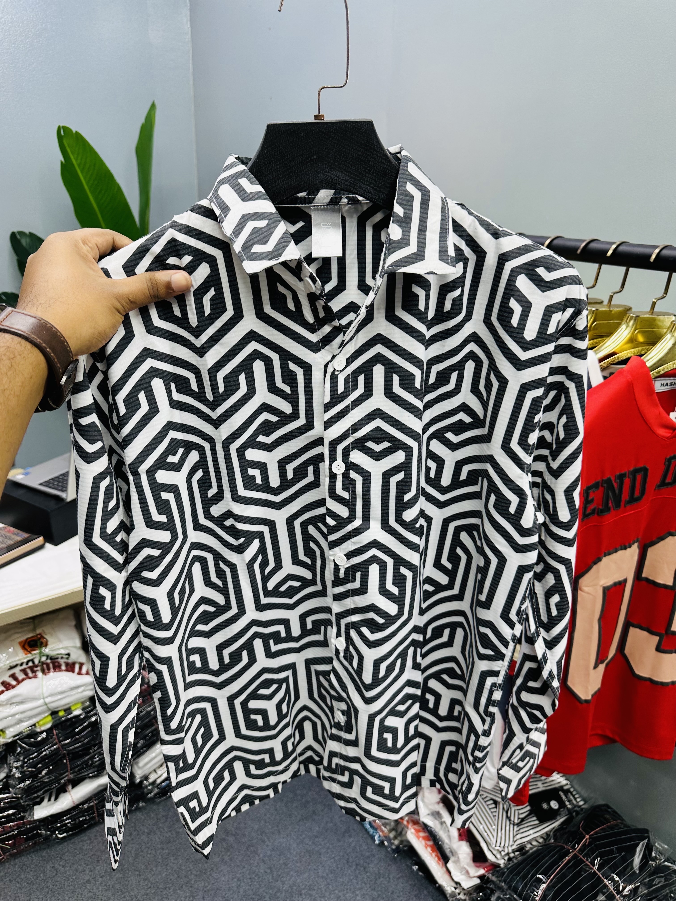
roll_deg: -1.4
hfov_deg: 56.8
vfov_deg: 71.6
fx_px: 625
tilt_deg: -22.7
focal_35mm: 24
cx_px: 338
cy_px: 450
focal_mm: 6.86
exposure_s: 1/100
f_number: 1.78
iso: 80
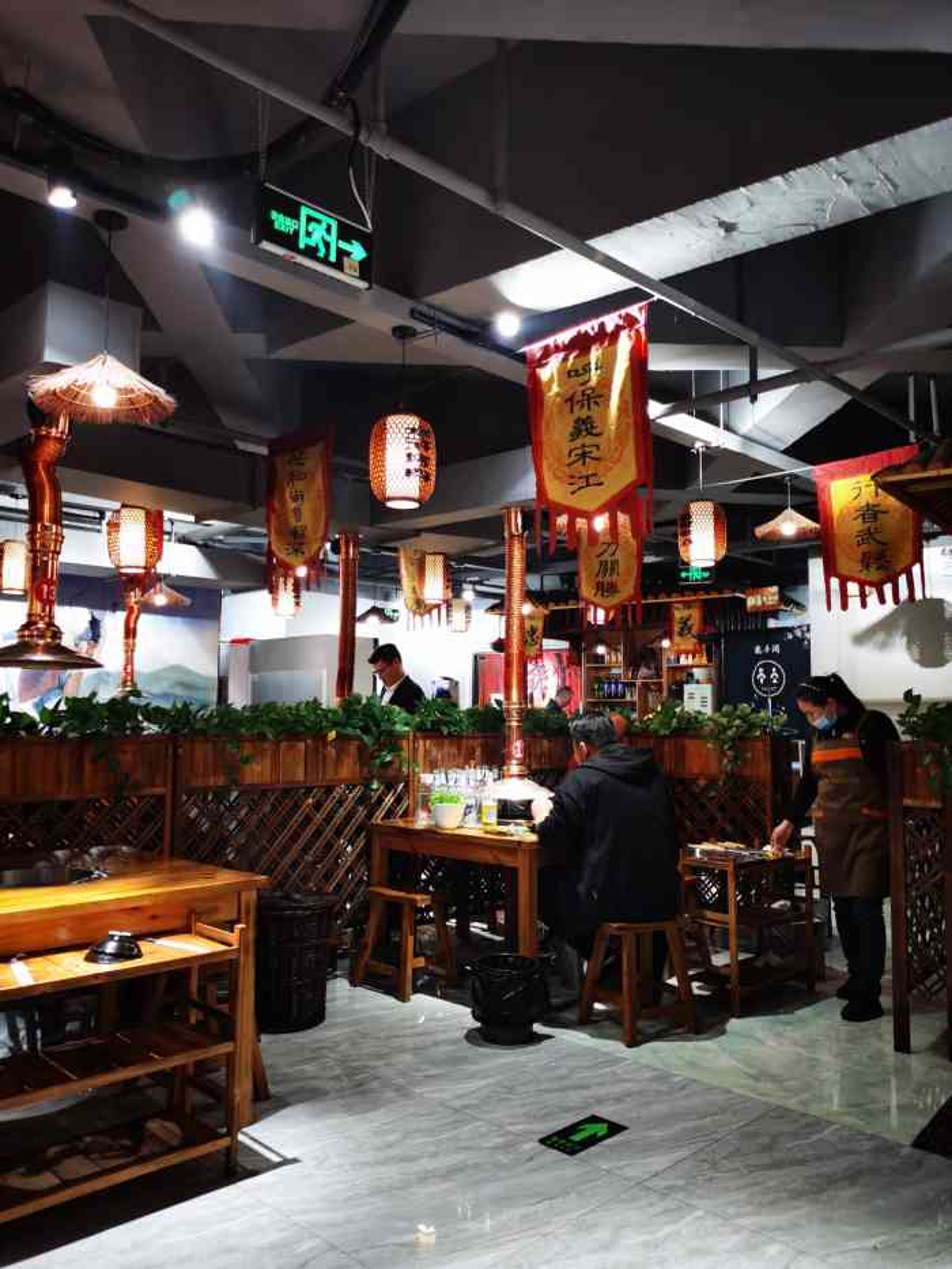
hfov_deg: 51.4
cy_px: 634
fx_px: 990
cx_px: 476
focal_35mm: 27
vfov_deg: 65.3
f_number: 1.8
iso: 125
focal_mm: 5.58
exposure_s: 1/50
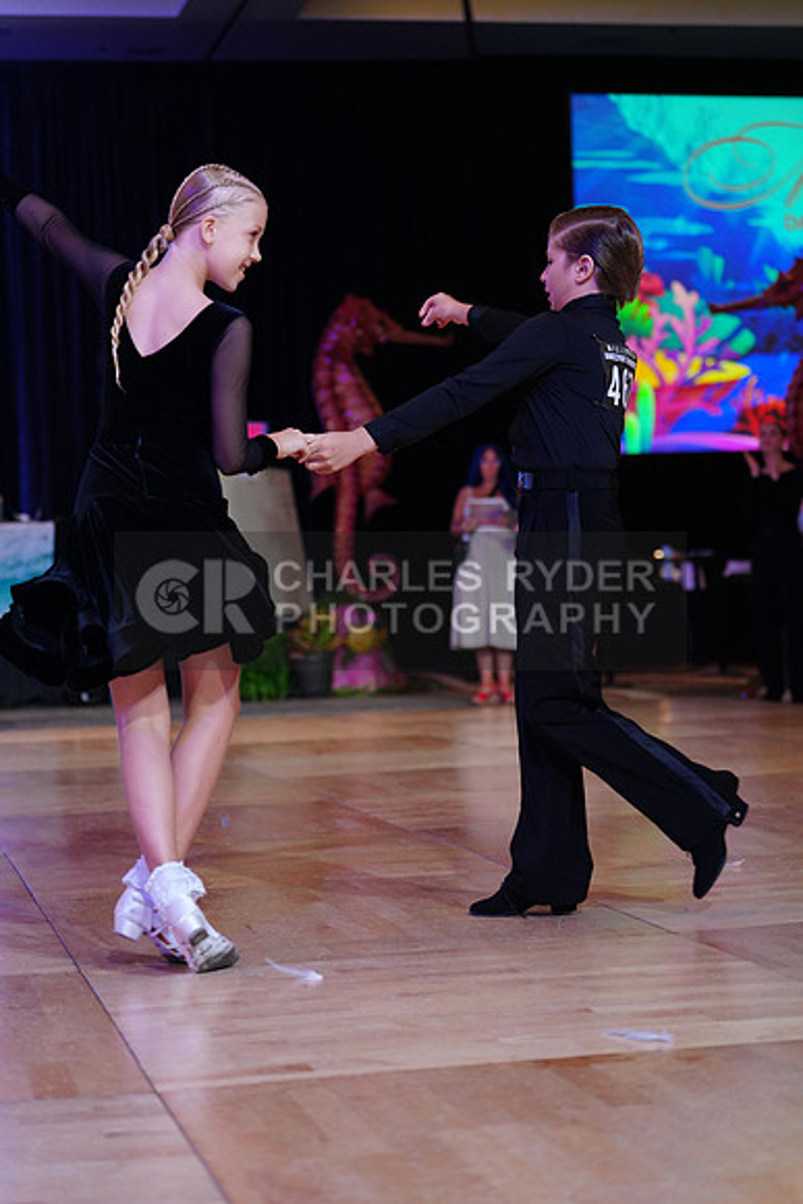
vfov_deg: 28.8
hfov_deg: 19.5
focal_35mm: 70
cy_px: 602
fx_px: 2341
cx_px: 402
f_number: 2.8
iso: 1600
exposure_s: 1/400
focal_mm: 70
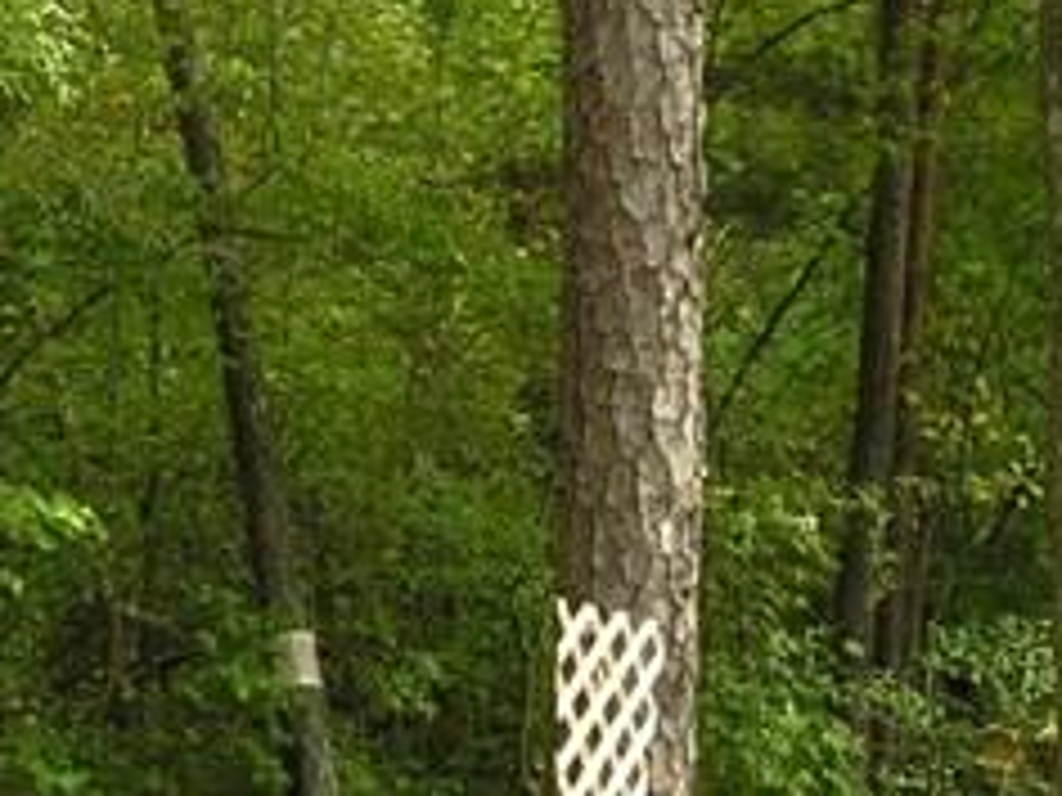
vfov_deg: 14.2
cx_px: 324
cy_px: 549
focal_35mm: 104
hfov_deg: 18.8
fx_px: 3191
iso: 50
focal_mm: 6.1
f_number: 3.2
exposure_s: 1/73.5
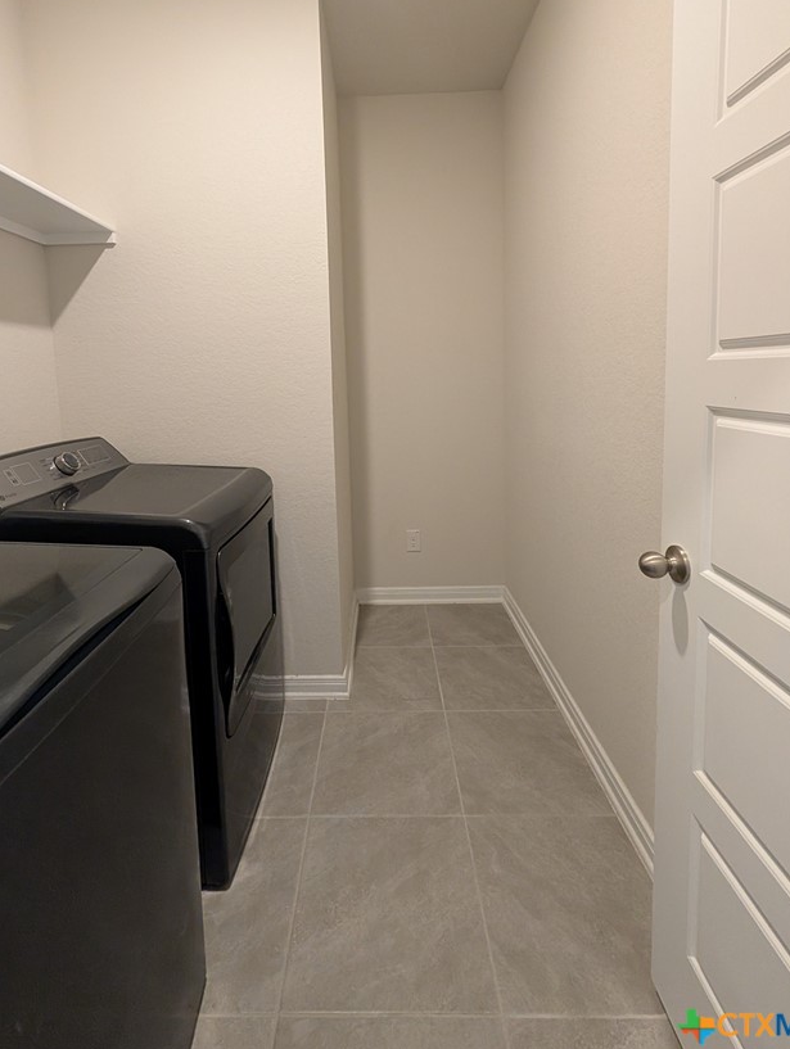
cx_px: 368
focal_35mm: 15
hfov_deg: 81.8
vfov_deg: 96.7
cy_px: 415
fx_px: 455
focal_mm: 2.02
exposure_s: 1/120
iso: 718
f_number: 1.7
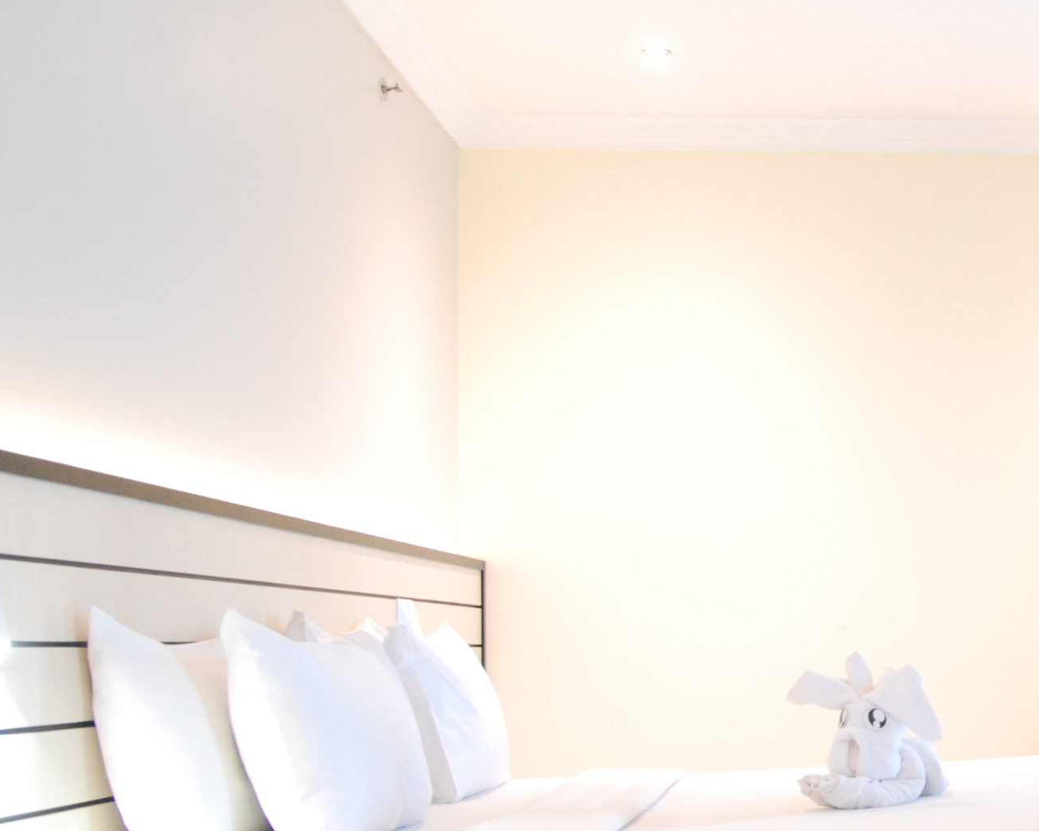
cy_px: 544
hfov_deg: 30.0
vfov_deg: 26.5
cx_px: 1111
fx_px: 1753
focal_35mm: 57
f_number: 4
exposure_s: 1/13
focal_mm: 18
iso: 1250
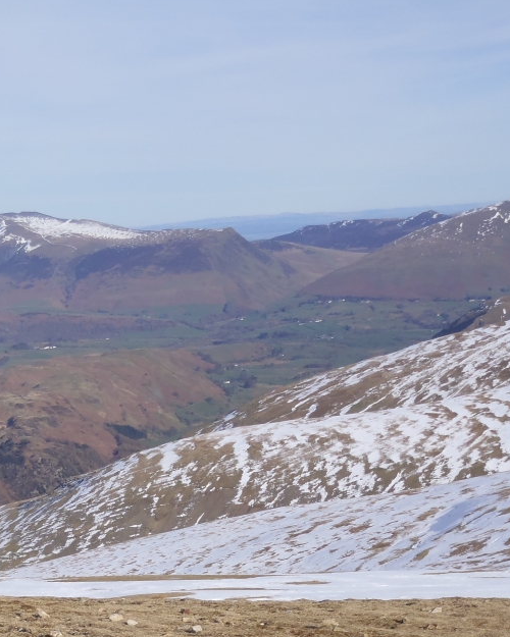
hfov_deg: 18.5
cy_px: 397
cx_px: 87
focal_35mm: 82
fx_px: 1547
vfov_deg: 23.2
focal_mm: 8.89
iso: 80
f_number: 5.6
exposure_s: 1/500
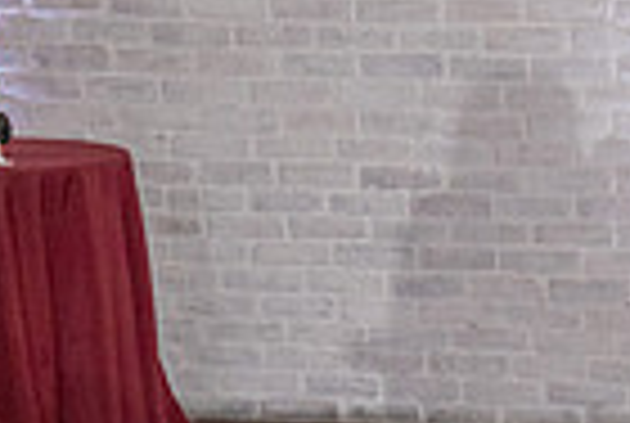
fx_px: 3332
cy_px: 686
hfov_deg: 10.2
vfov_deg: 7.1
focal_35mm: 190
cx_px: 1134
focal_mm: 46
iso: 2000
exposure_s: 1/200
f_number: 3.5
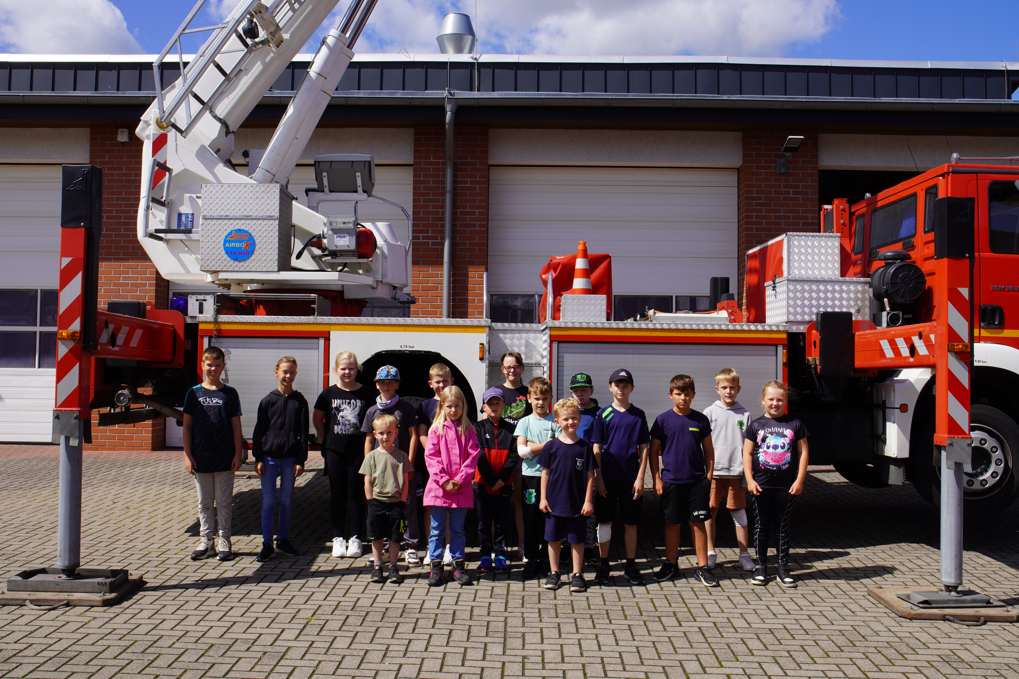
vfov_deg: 38.4
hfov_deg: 55.1
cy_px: 340
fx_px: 976
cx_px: 510
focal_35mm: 34
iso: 100
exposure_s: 1/160
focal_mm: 23
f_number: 10
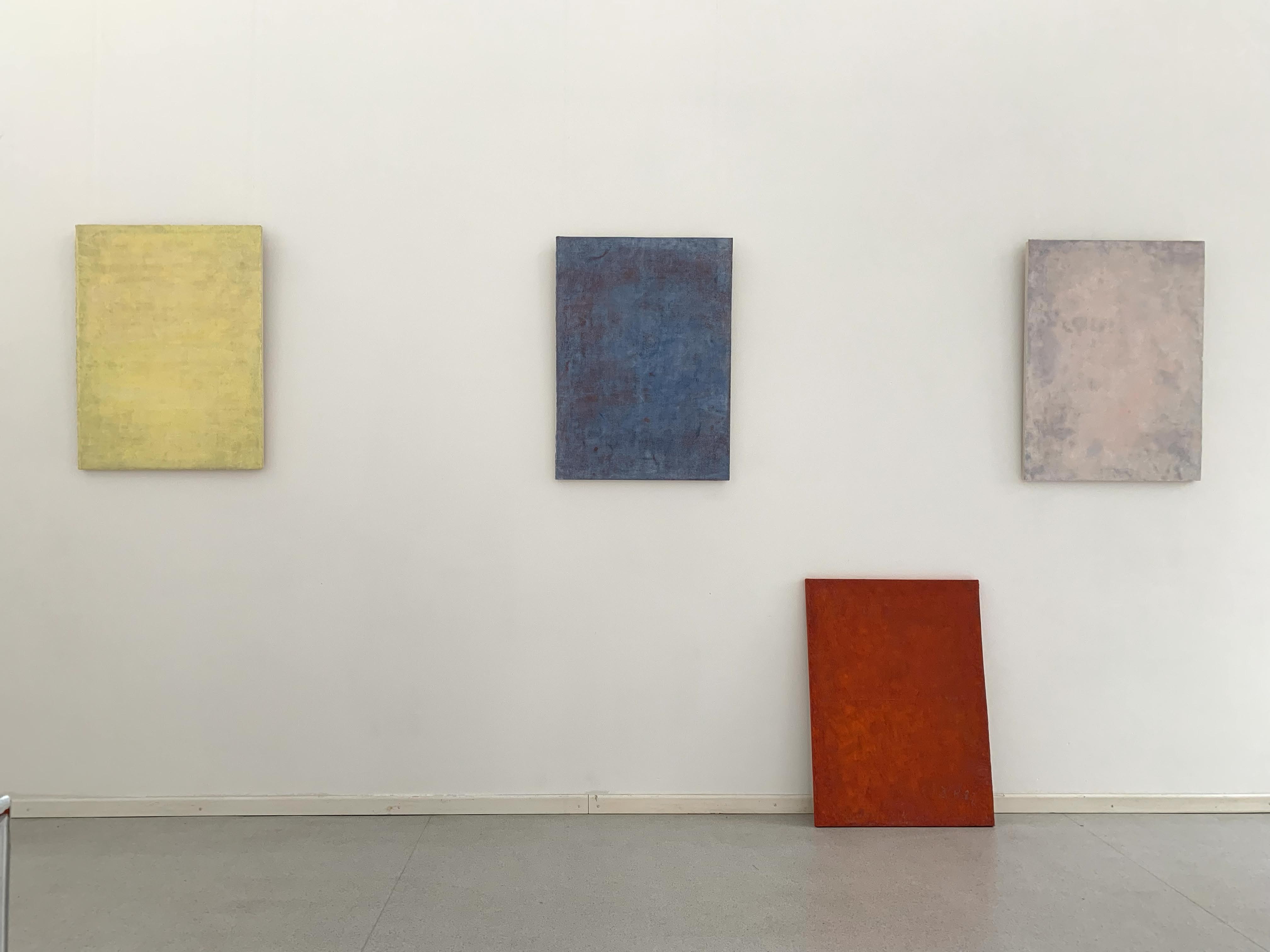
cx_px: 635
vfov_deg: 53.1
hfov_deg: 67.3
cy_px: 476
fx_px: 954
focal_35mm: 26
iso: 100
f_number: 1.8
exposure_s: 1/110
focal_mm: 4.25
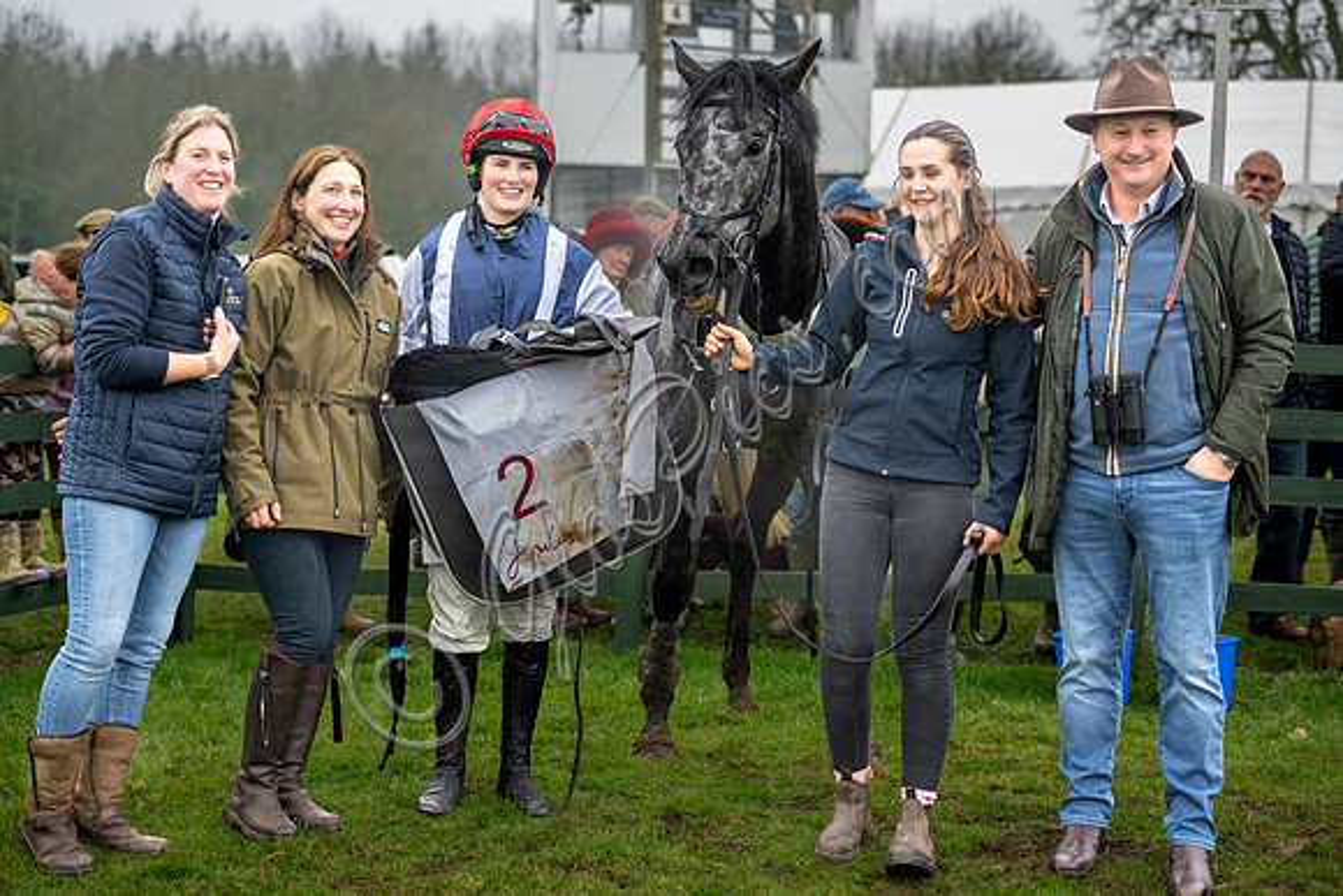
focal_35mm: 70
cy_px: 448
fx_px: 2612
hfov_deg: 28.8
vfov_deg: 19.5
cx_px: 672
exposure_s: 1/320
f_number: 2.8
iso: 400
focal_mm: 70
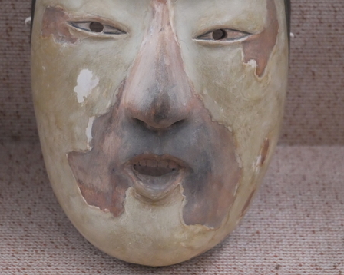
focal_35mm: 123
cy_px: 67
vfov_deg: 12.5
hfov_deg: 15.6
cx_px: 172
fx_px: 1252
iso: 3200
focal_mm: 47
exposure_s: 1/60
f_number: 5.6
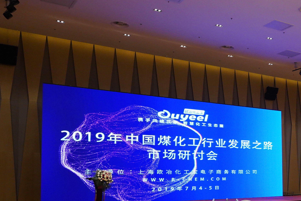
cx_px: 312
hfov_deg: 35.2
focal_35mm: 50
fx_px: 418
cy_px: 161
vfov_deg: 26.5
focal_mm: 24
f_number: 6.3
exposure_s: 1/100
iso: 4000
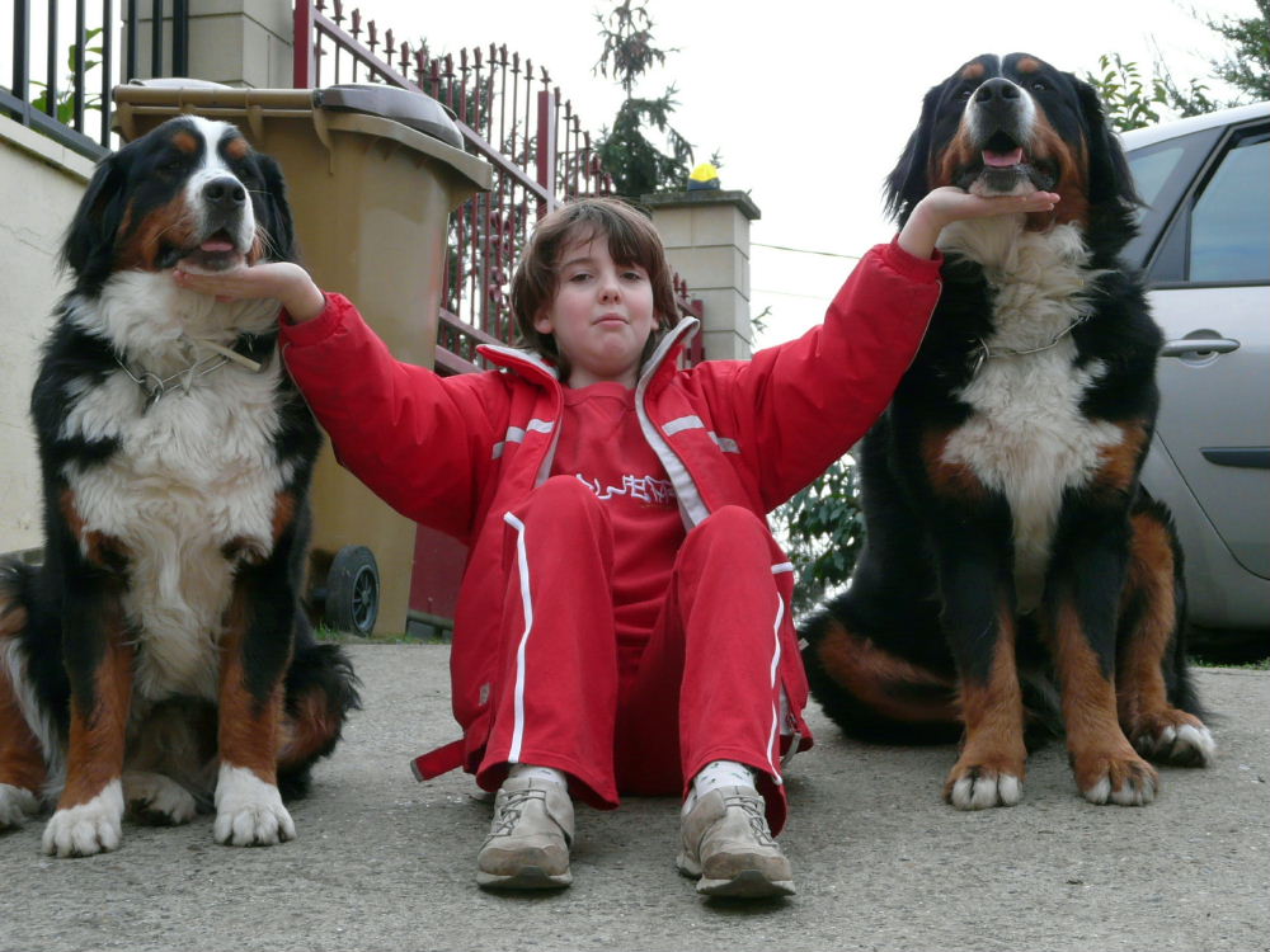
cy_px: 476
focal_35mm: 85
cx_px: 635
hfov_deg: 23.0
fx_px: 3119
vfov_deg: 17.4
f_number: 3.2
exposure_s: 1/80
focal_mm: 11.1
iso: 100
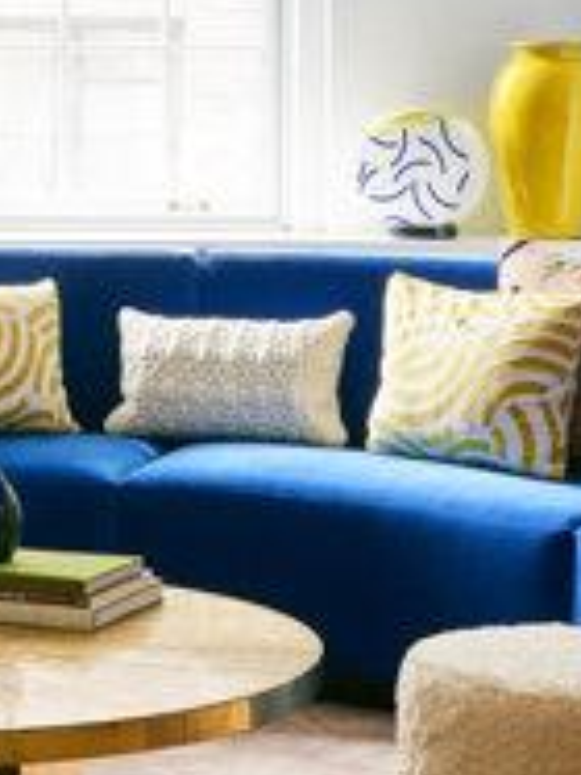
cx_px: -133
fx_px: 2778
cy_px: 108
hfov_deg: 11.7
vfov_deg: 15.7
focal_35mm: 124
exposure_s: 5
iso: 100
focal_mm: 35
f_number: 11
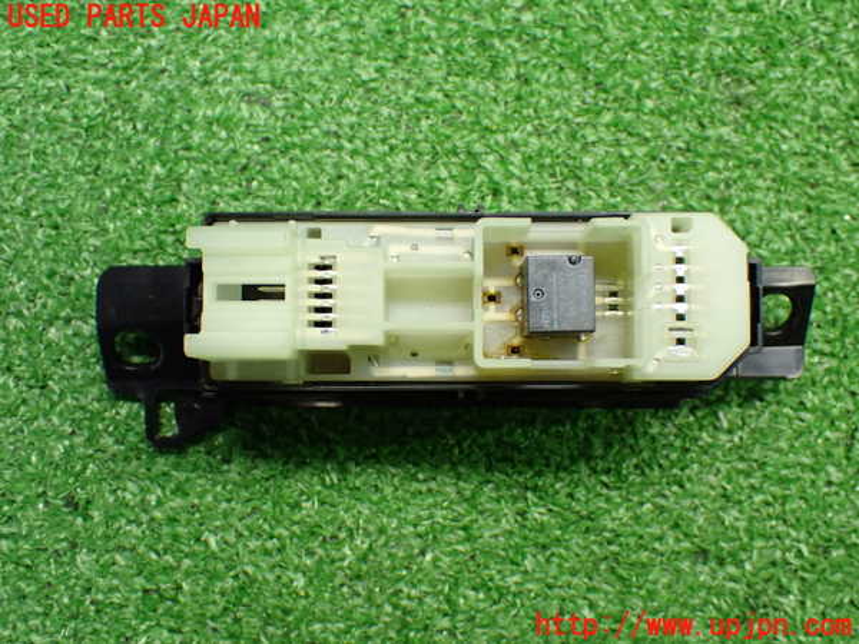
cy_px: 322
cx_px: 430
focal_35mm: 47
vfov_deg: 30.9
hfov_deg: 40.4
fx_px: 1166
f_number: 3.1
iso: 800
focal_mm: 8.4
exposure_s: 1/80
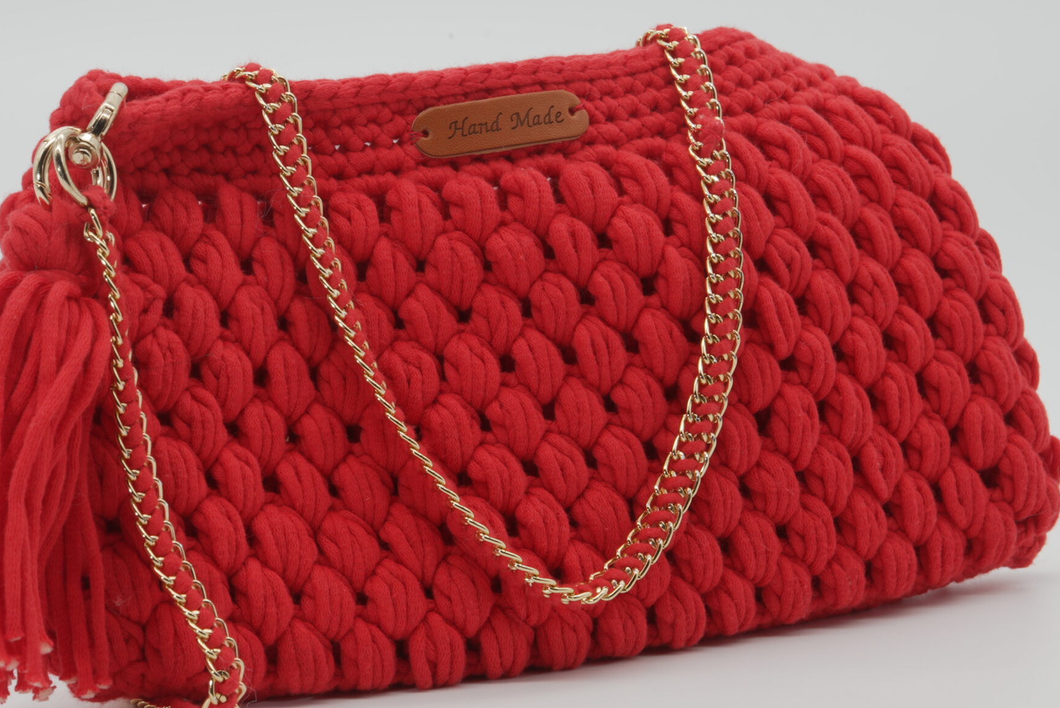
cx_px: 475
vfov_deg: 8.7
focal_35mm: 158
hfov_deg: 13.0
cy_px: 362
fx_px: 4654
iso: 200
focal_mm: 107
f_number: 20
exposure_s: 1/8
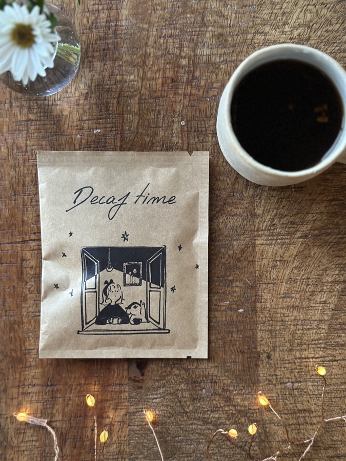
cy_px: 230
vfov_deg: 39.7
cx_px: 173
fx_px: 640
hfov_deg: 30.3
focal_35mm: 48
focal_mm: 6.86
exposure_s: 1/40
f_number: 1.78
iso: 640
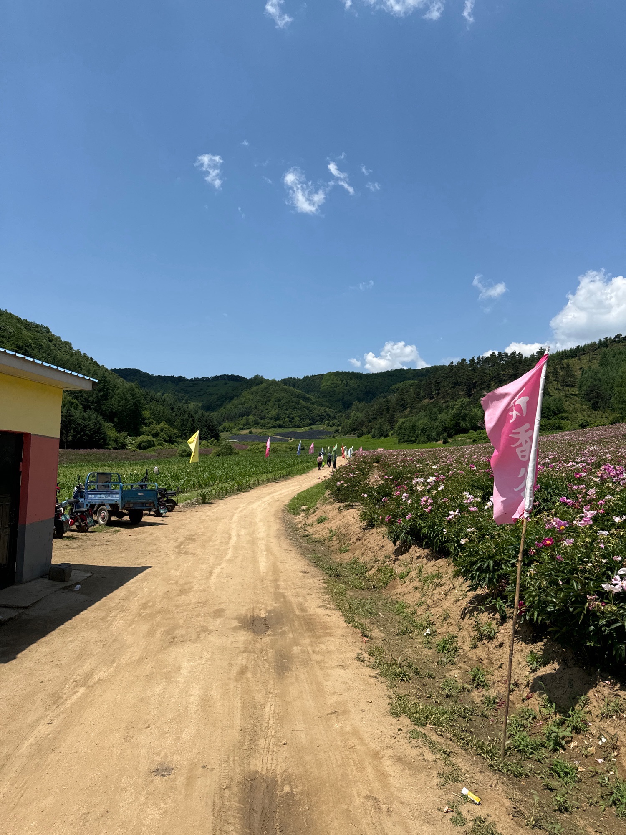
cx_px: 313
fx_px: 579
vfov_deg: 71.6
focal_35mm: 24
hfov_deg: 56.8
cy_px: 418
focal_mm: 6.76
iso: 80
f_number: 1.78
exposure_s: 1/6410
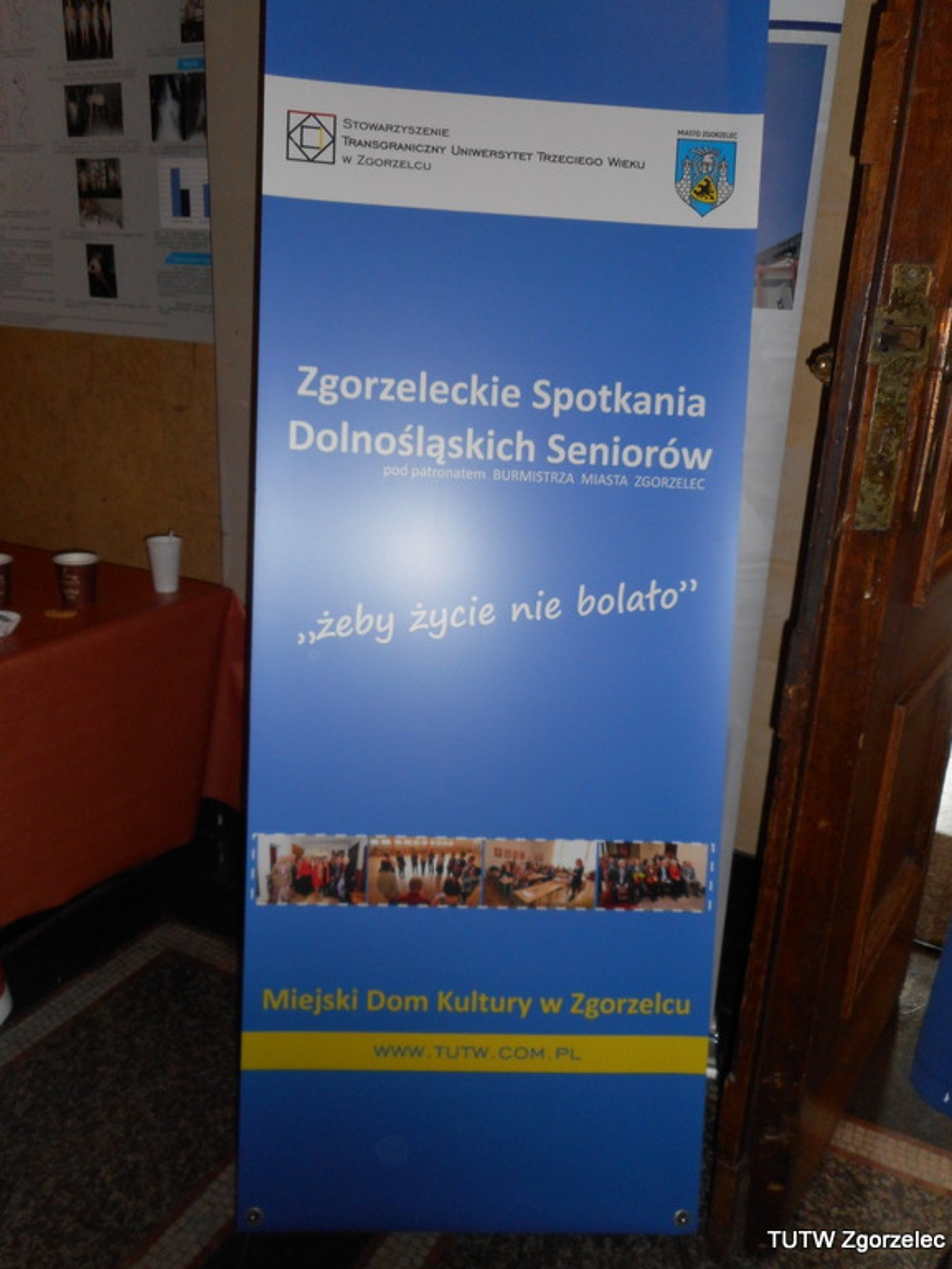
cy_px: 620
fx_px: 953
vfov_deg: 67.3
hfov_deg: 53.1
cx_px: 483
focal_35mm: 26
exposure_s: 1/25
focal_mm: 4.5
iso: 200
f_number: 3.7
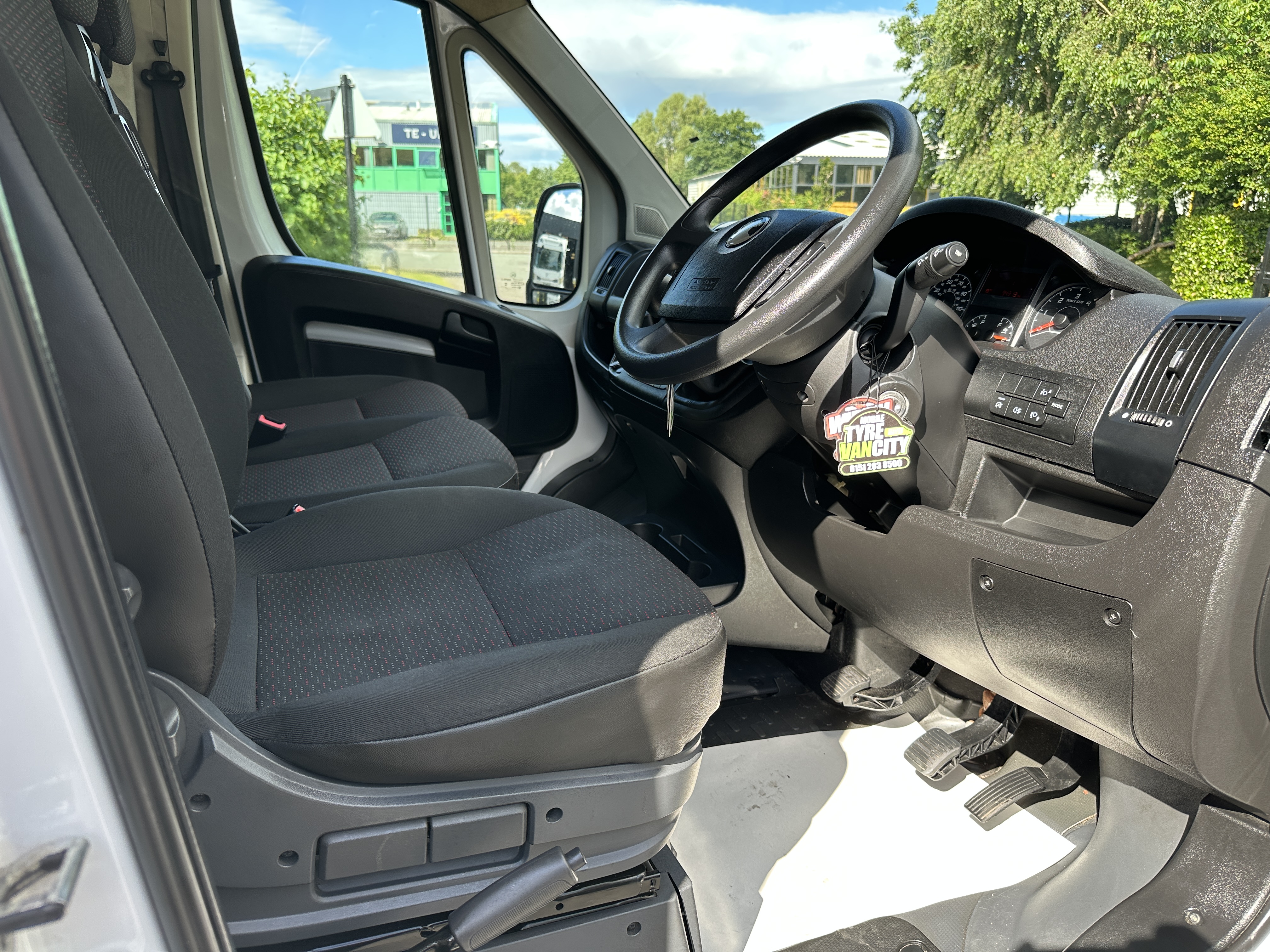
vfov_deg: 56.8
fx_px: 881
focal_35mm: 24
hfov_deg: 71.6
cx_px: 635
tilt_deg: -15.0
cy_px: 476
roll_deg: -0.4
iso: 80
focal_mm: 6.86
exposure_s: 1/516
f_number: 1.78
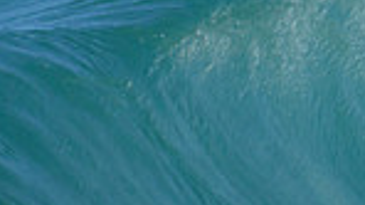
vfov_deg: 0.3
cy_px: 61
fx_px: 43086
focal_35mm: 4455
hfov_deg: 0.5
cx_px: 967
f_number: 11
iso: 720
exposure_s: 1/2000
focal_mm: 800
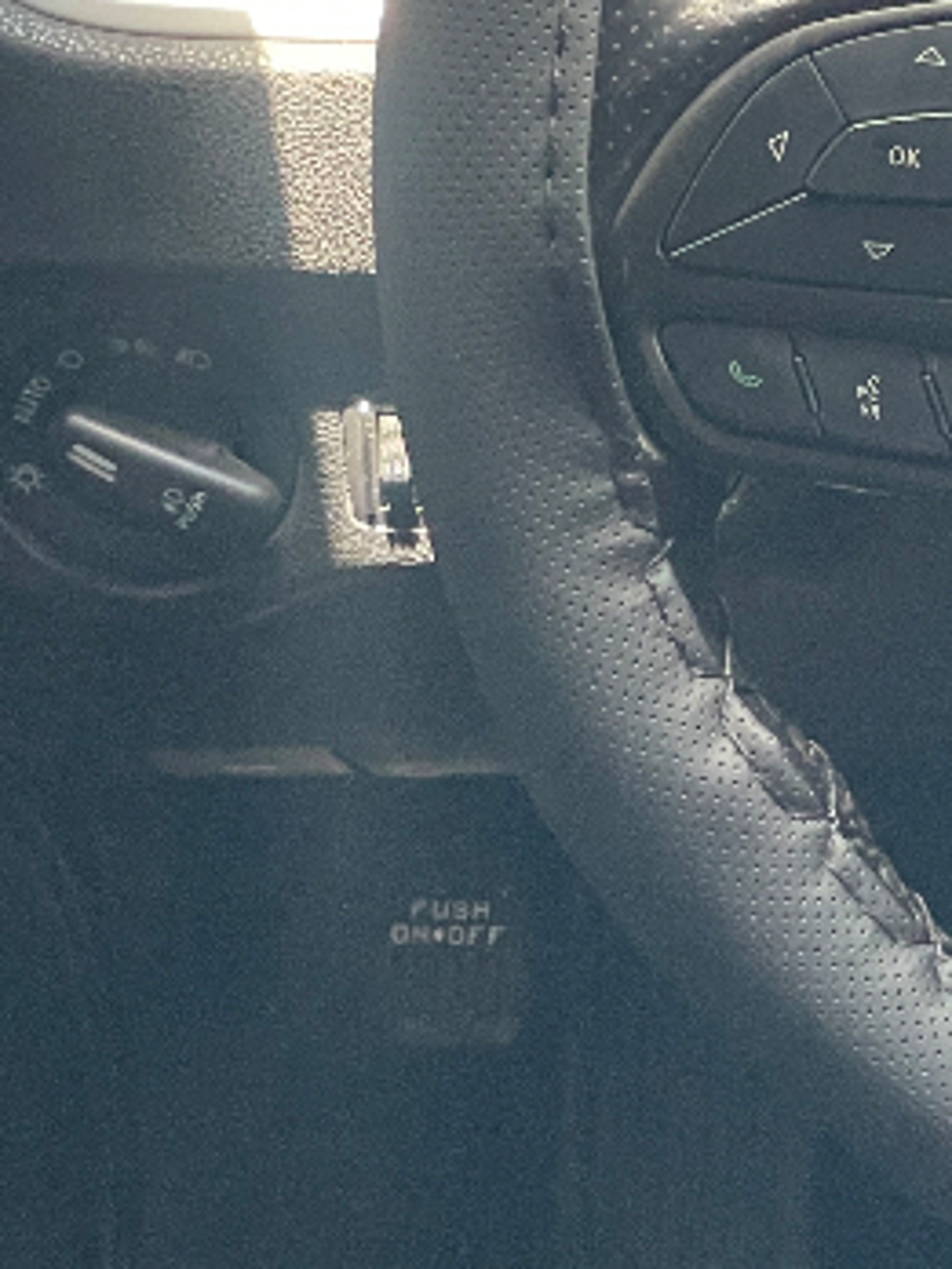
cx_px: 1660
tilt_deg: -29.5
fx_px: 5610
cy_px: 226
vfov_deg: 12.8
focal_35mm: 153
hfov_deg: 9.3
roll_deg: -1.5
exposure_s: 1/122
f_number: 2
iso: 250
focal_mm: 6
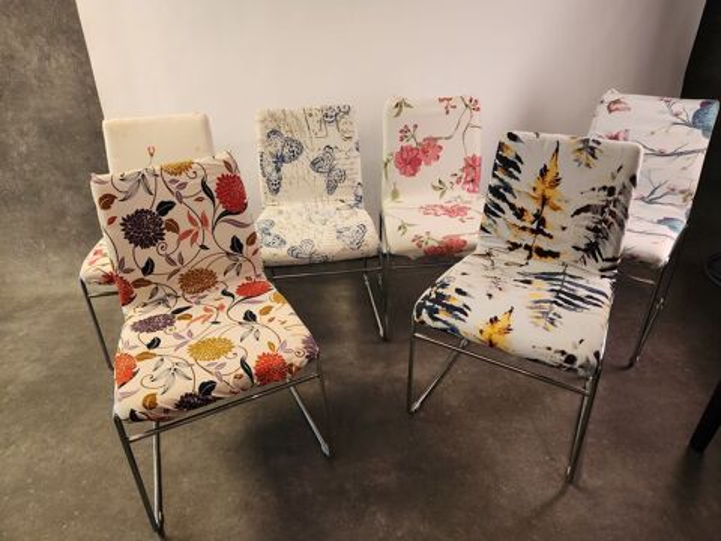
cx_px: 360
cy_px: 270
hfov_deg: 73.9
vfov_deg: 58.9
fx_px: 479
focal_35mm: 23
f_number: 1.8
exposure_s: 1/100
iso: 320
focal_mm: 5.4
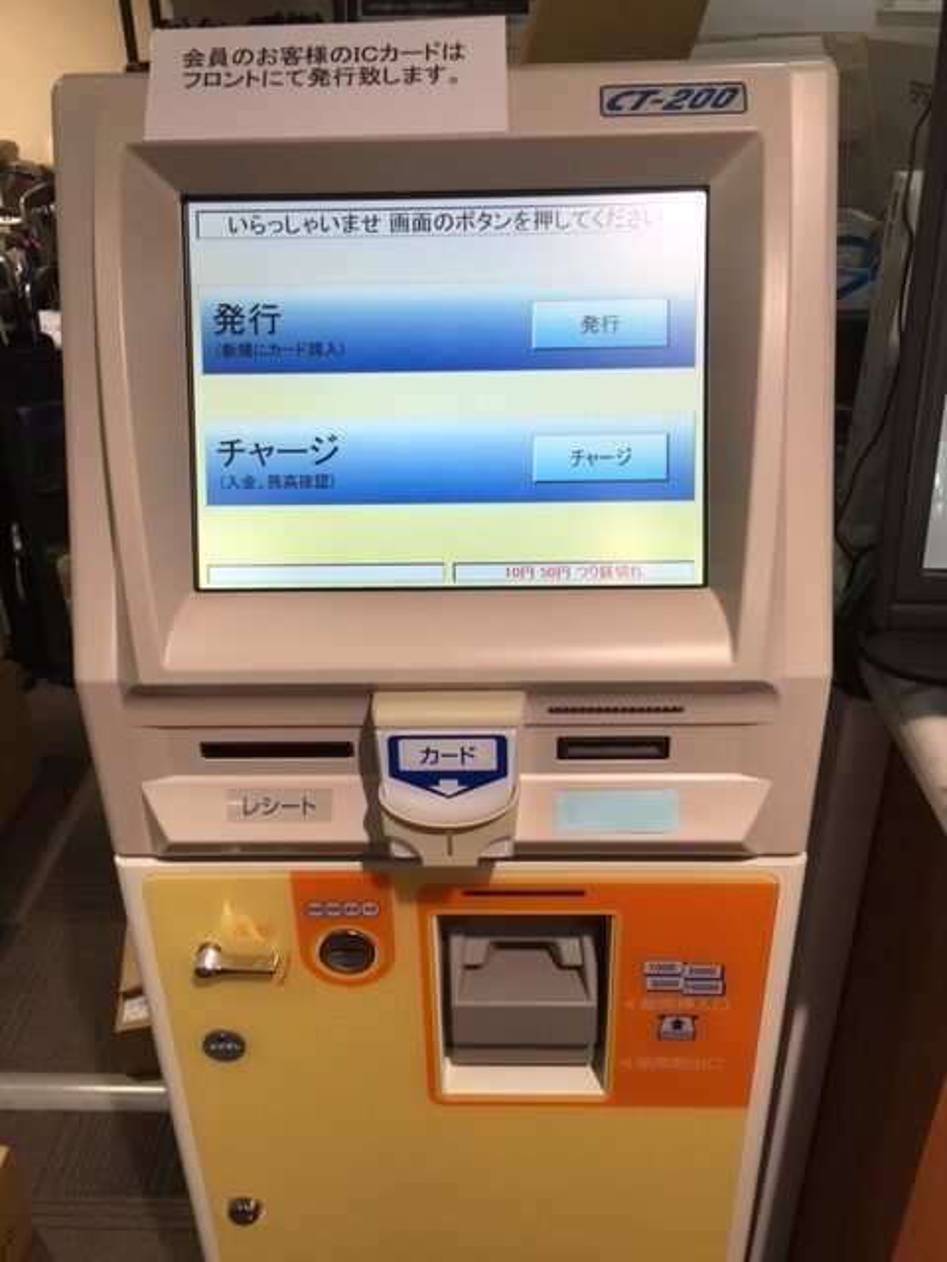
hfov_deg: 48.2
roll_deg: +1.1
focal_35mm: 29
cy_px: 631
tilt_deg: -28.6
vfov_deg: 61.7
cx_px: 474
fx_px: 1058
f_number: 2.2
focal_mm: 4.15
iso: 25
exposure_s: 1/60
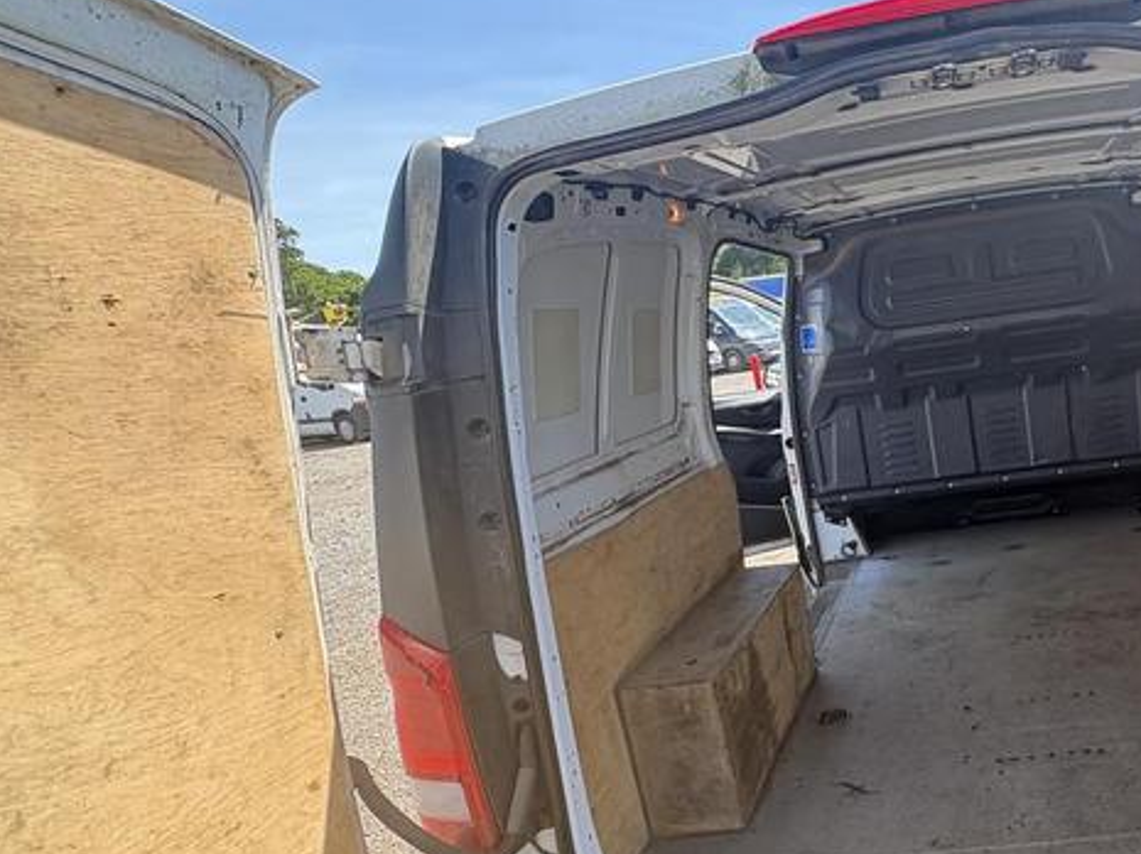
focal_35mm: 27
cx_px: 932
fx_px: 889
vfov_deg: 51.0
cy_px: 513
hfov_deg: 59.6
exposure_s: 1/192
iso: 64
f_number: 2.2
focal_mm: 2.22
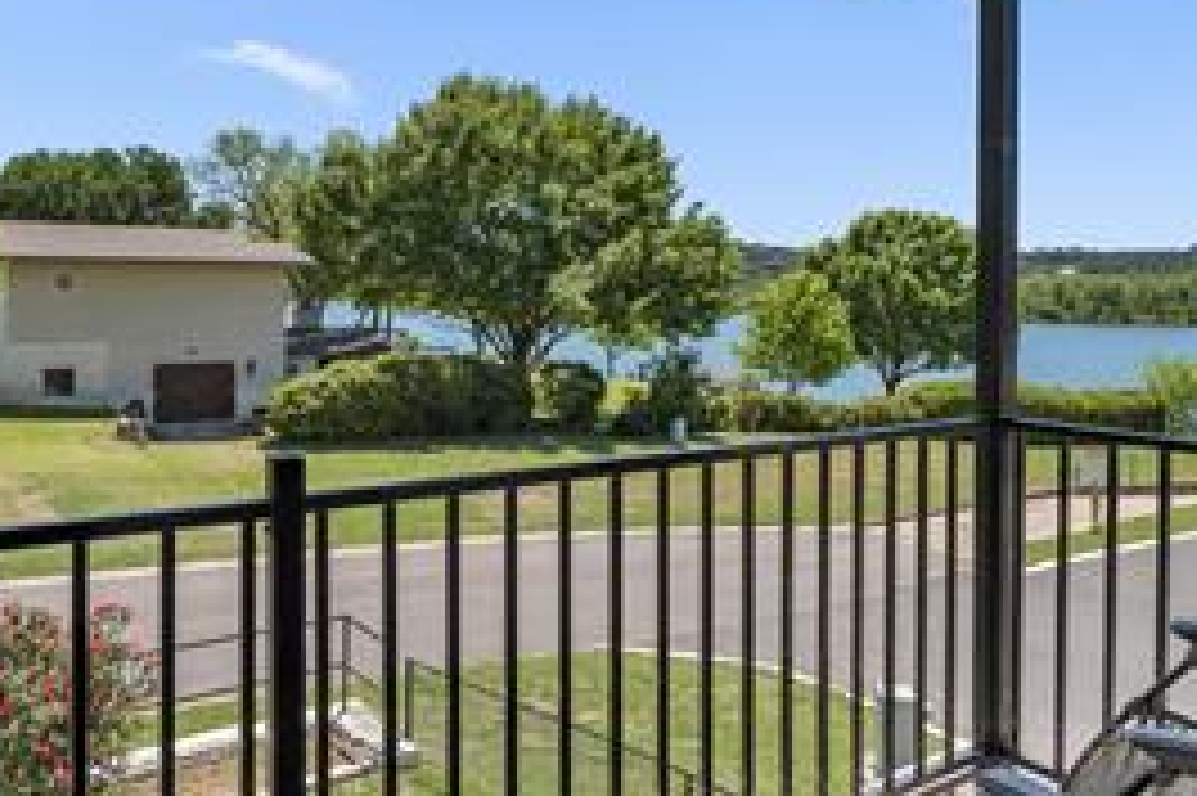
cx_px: 569
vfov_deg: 46.0
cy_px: 299
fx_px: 930
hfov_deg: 65.5
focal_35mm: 28
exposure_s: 1/250
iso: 100
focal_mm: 14
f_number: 9
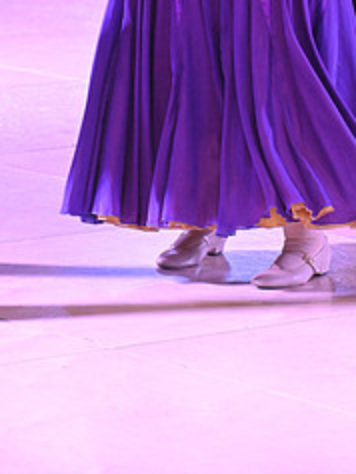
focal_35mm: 273
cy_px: -92
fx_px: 3740
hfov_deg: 5.4
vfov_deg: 7.2
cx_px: 123
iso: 6400
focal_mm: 116
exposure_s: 1/400
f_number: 6.3
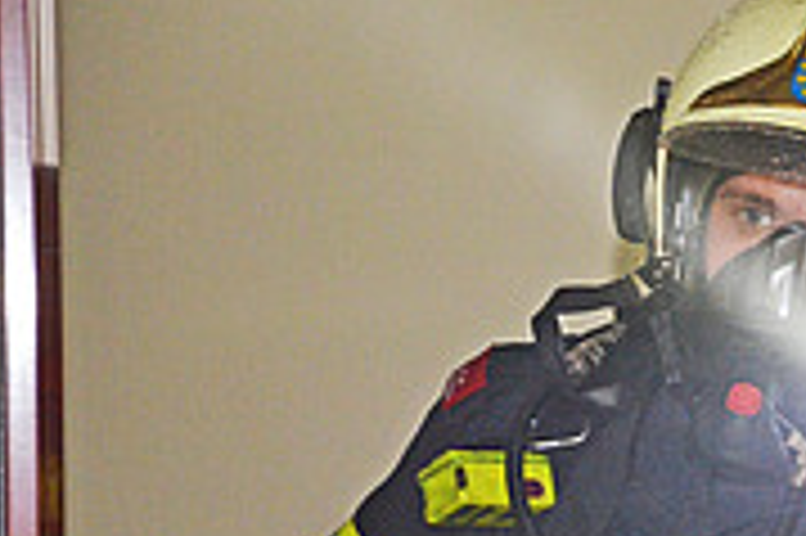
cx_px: 966
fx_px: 8701
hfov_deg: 5.3
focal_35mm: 389
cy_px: 624
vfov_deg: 3.5
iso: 1600
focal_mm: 98
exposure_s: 1/60
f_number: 5.6
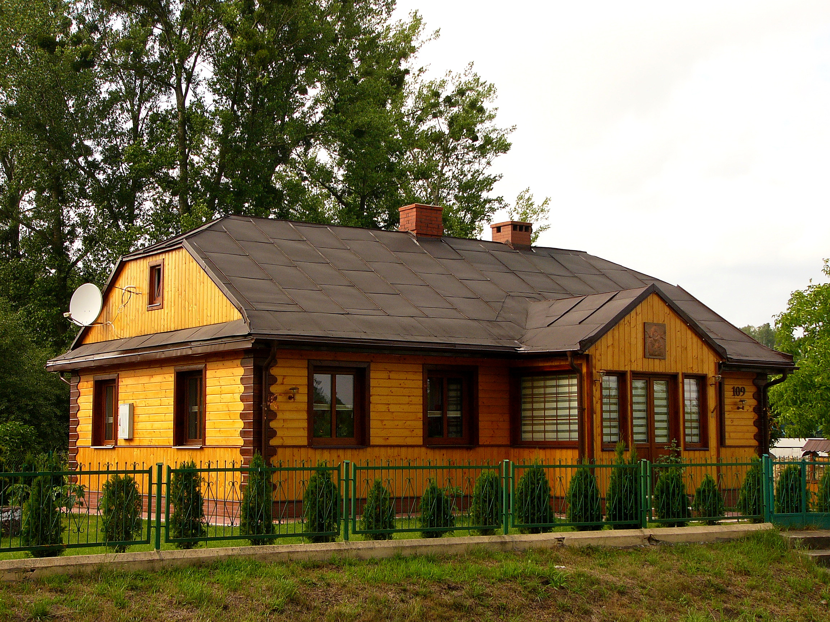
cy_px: 311
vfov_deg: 26.6
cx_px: 415
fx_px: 1319
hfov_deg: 34.9
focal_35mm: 55
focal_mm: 9.2
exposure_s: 1/200
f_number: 4
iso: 50
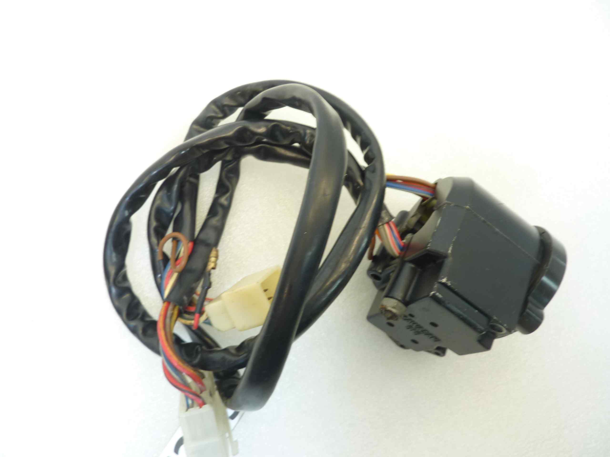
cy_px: 228
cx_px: 305
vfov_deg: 54.9
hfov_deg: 69.4
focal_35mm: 25
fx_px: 441
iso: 80
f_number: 3.3
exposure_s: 1/13
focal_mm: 4.1
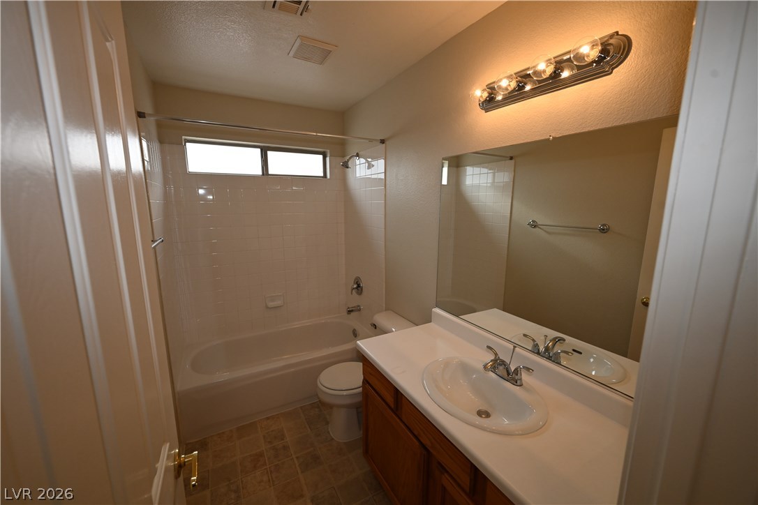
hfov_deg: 104.3
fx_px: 295
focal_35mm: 14
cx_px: 379
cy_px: 252
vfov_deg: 81.2
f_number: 7.1
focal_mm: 14
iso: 1000
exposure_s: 1/200
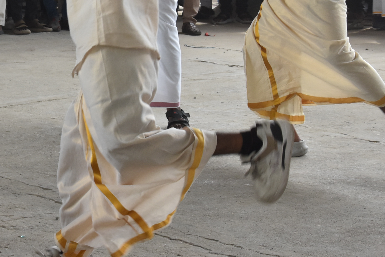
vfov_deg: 9.6
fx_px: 1519
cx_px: 34
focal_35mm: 142
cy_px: -25
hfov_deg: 14.3
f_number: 7.1
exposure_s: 1/200
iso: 800
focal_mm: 40
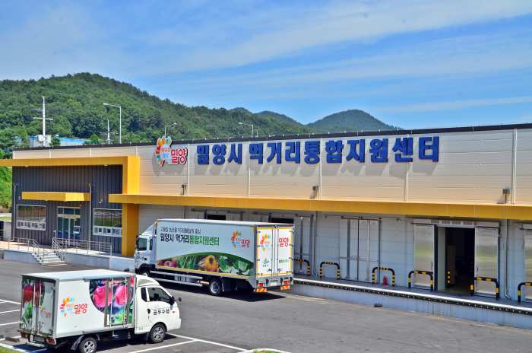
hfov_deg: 36.9
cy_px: 176
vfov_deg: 25.0
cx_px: 266
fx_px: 797
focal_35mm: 54
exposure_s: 1/500
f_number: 16
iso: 500
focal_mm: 36
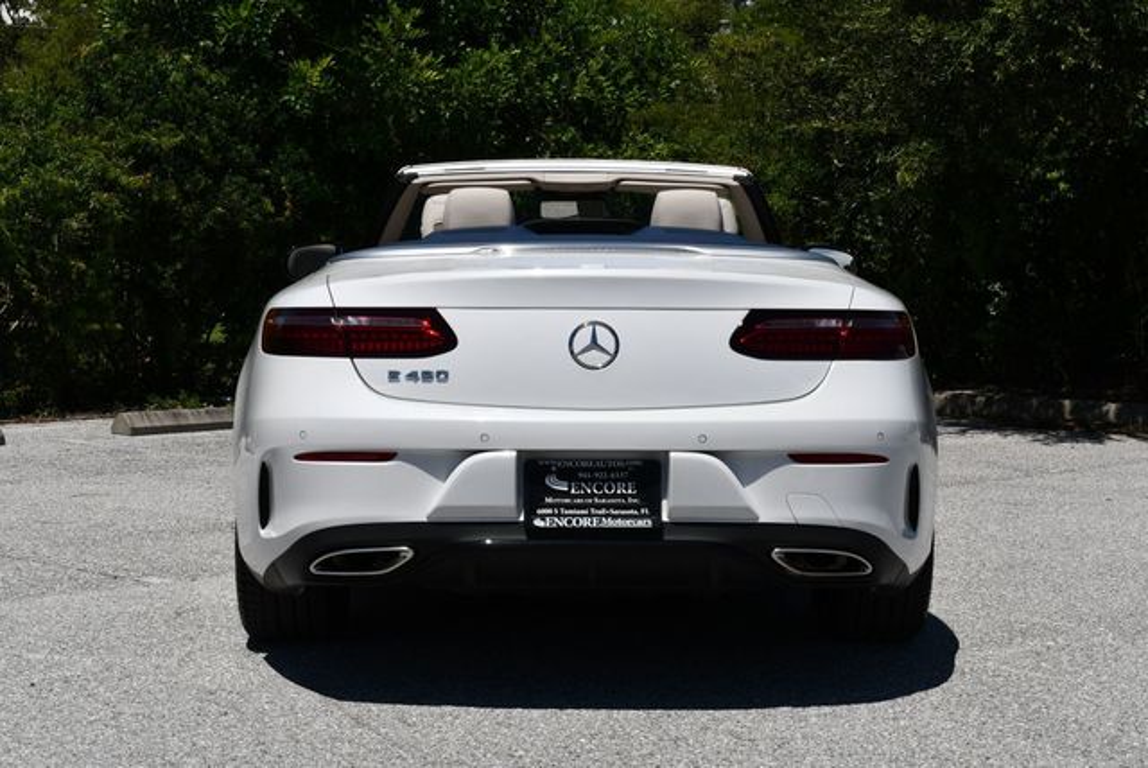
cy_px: 384
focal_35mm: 70
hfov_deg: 28.8
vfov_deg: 19.5
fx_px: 2234
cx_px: 574
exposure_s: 1/400
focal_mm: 35
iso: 100
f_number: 10
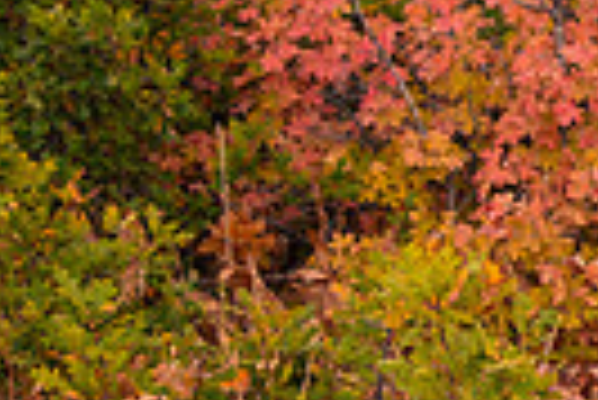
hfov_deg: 9.4
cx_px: 1177
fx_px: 3409
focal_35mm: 205
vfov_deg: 6.7
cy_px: 73
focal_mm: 46
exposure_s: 1/400
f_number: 5.6
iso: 1250
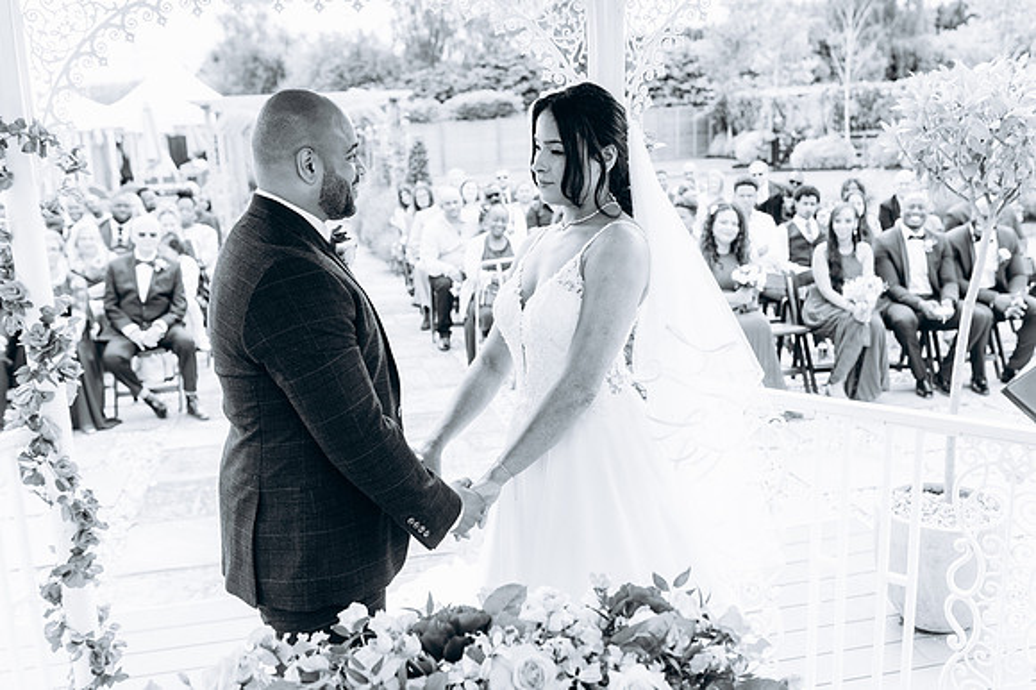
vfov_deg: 37.8
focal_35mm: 35
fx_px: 1007
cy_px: 345
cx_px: 518
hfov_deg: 54.5
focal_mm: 35
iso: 160
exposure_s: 1/250
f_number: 4
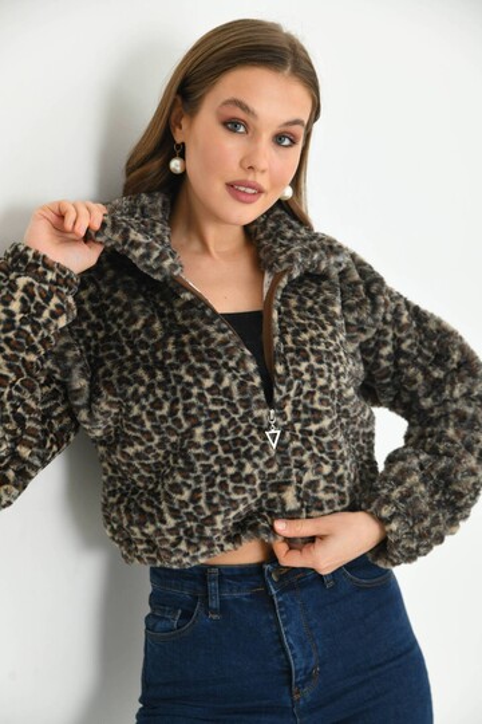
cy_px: 362
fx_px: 1366
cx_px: 241
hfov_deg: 20.0
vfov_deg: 29.7
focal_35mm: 68
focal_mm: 68
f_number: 5.6
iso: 160
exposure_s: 1/125
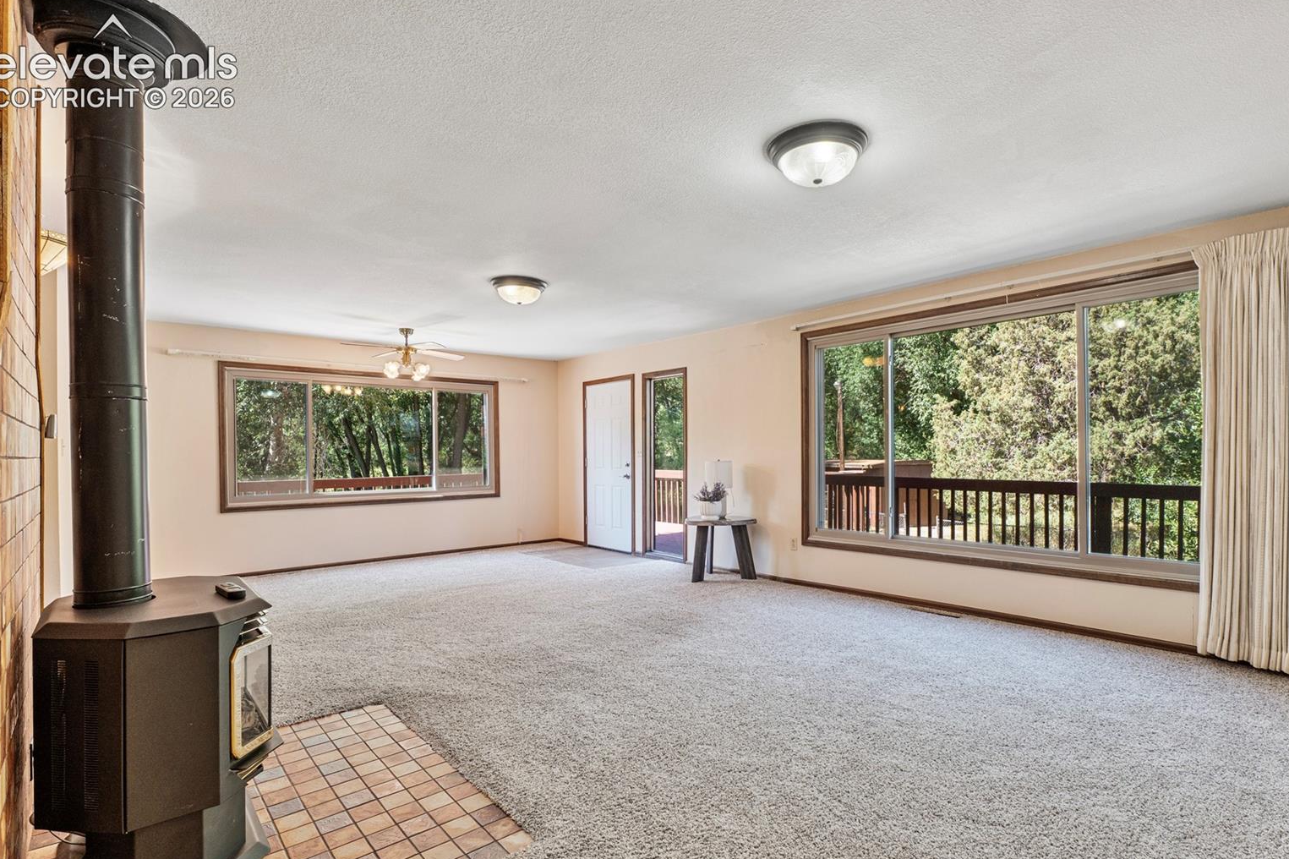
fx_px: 628
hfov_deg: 91.5
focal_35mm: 18
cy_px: 446
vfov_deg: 68.7
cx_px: 661
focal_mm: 11
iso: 250
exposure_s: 1/4
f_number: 8
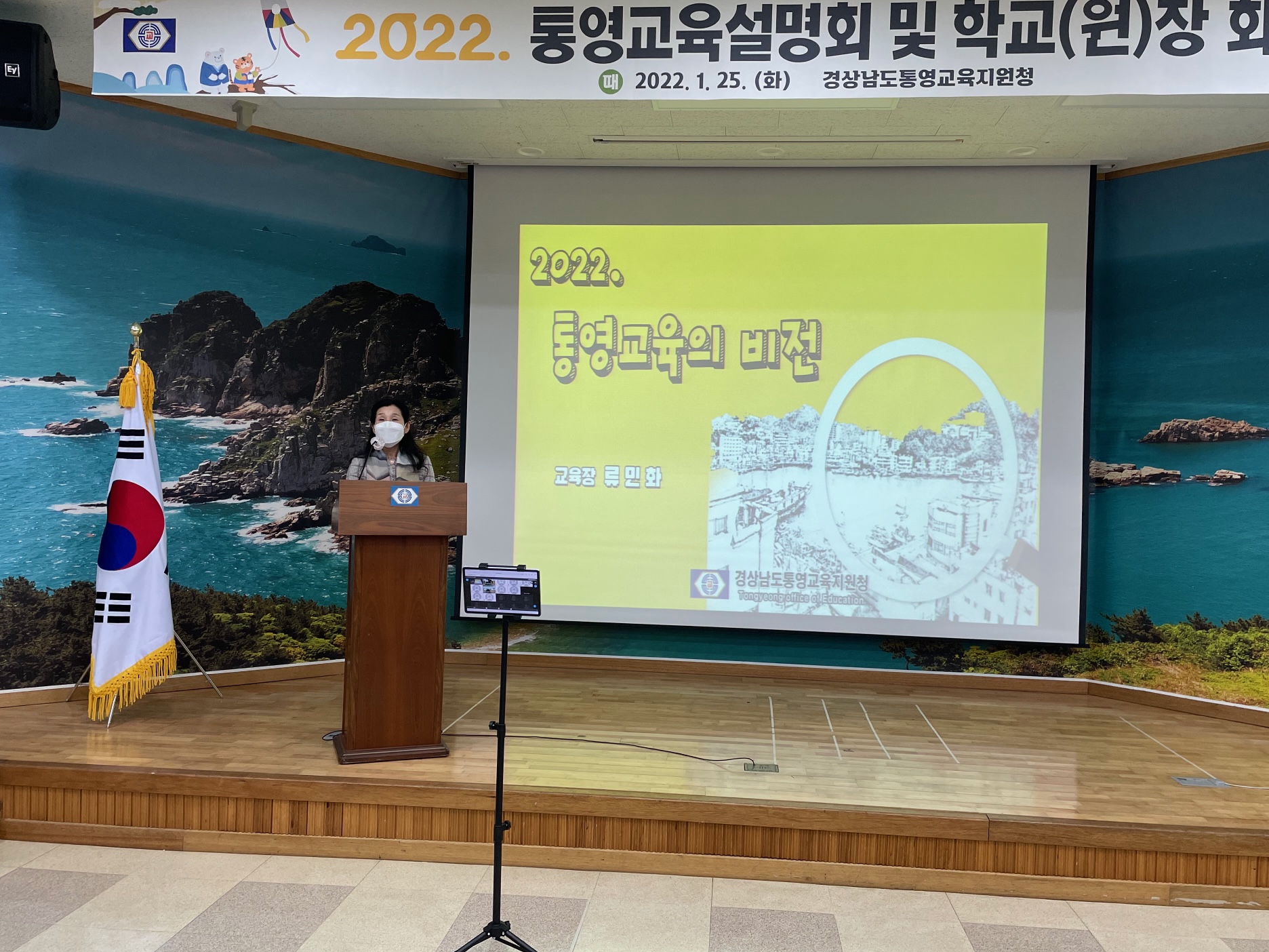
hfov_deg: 63.4
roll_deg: -1.3
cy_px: 469
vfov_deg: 49.7
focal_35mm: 28
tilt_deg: +0.7
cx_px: 651
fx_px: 1026
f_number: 1.6
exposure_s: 1/120
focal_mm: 4.2
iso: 125
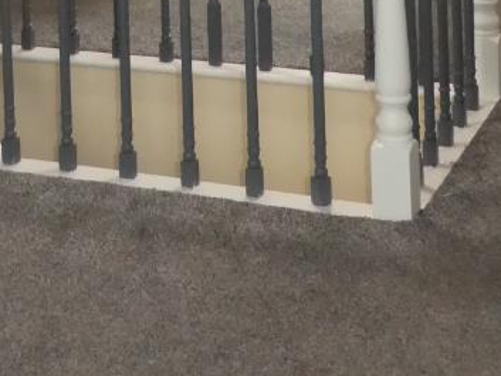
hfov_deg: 19.1
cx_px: 109
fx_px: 1477
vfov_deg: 12.7
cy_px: -380
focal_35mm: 102
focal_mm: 4.3
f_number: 3.3
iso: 640
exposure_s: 1/60
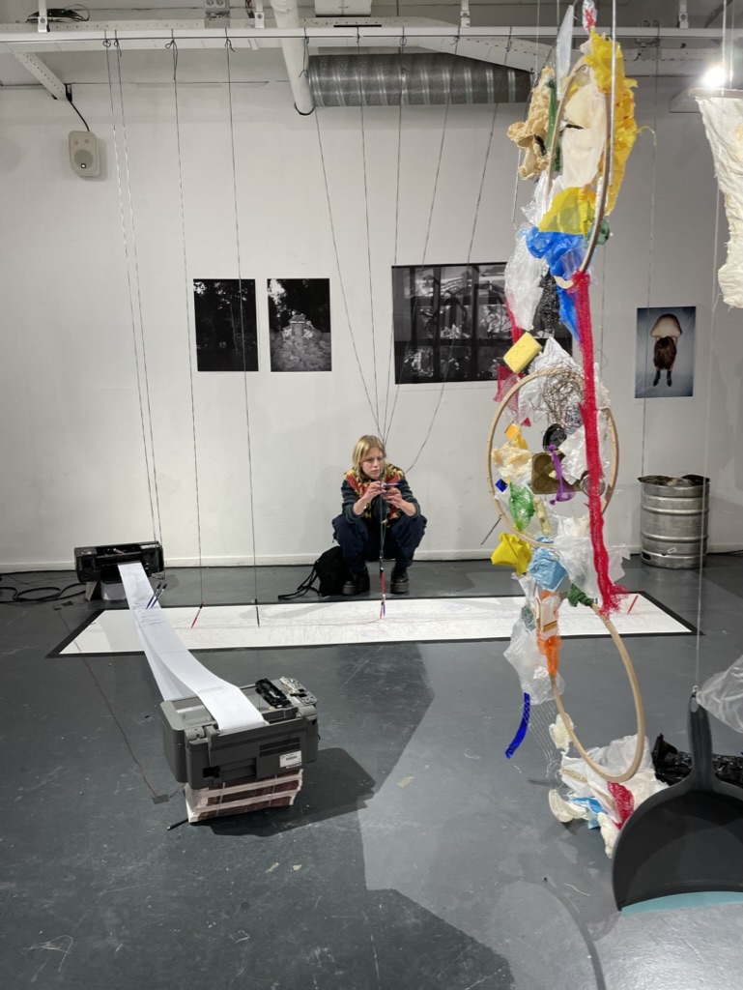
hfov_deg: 53.1
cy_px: 495
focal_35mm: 26
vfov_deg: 67.3
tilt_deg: -8.1
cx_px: 372
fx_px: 743
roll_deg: +1.0
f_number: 1.6
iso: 125
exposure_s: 1/100
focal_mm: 4.2
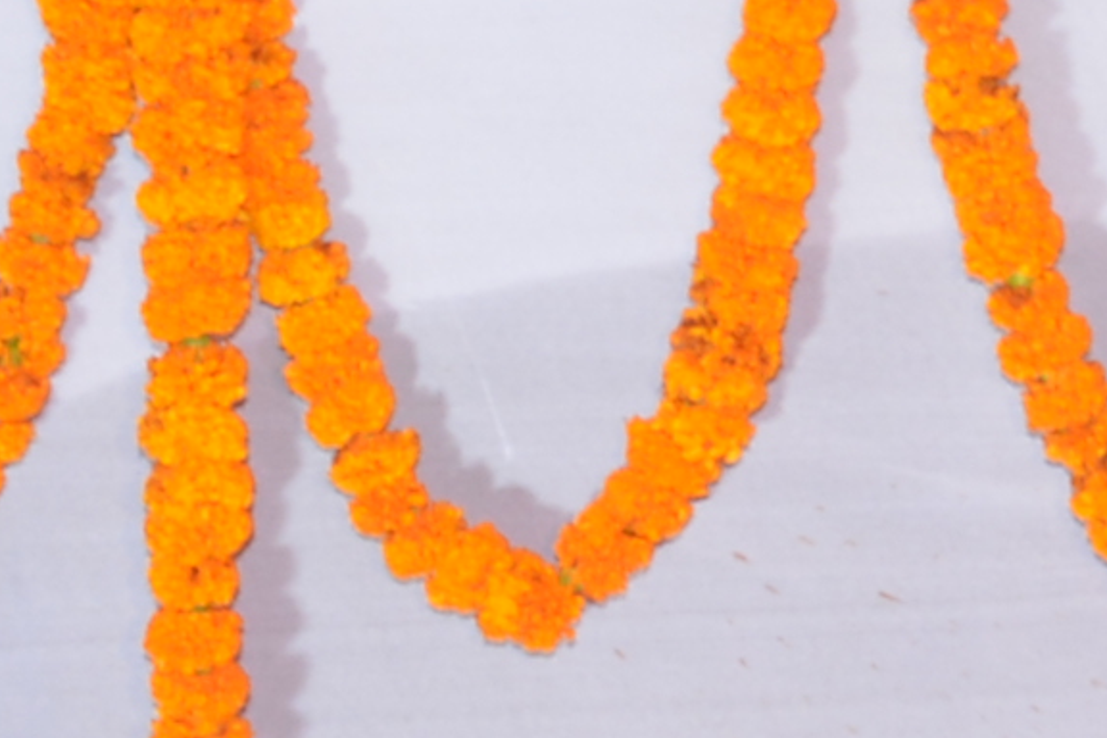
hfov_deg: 7.9
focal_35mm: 246
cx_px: 2454
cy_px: -1063
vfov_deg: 5.4
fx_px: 7561
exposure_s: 1/60
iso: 250
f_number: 5.6
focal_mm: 21
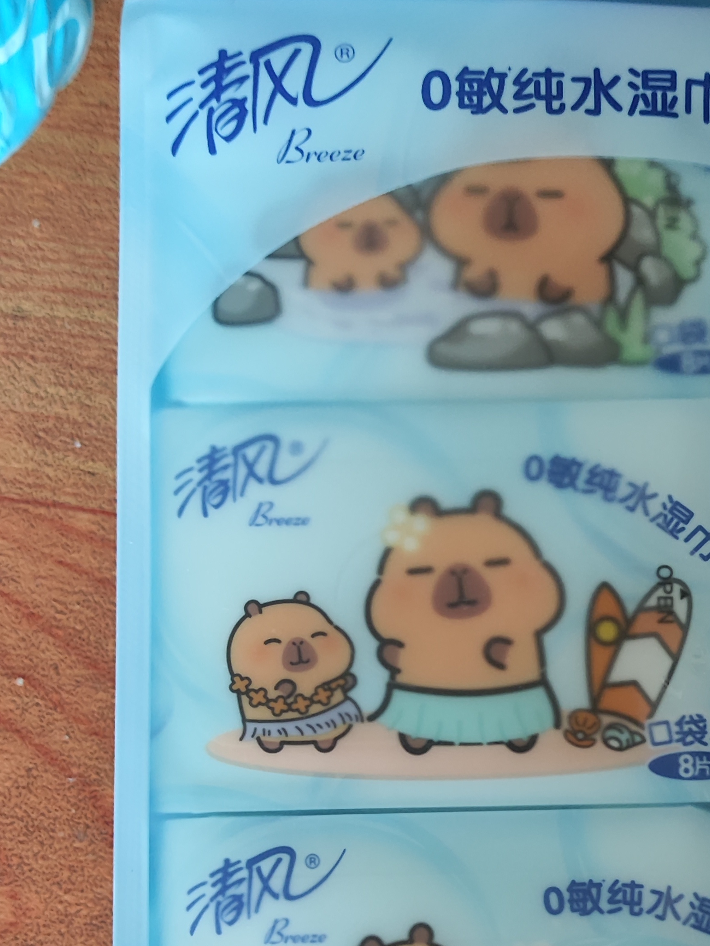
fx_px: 1449
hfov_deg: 27.3
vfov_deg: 35.1
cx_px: 483
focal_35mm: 53
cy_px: 747
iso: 794
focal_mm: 4.68
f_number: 1.8
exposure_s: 1/33.3
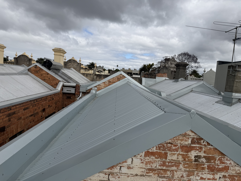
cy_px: 90
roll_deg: -5.7
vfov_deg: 56.8
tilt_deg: -4.7
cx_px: 120
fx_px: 167
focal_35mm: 24
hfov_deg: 71.6
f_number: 1.78
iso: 80
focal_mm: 6.76
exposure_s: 1/6711
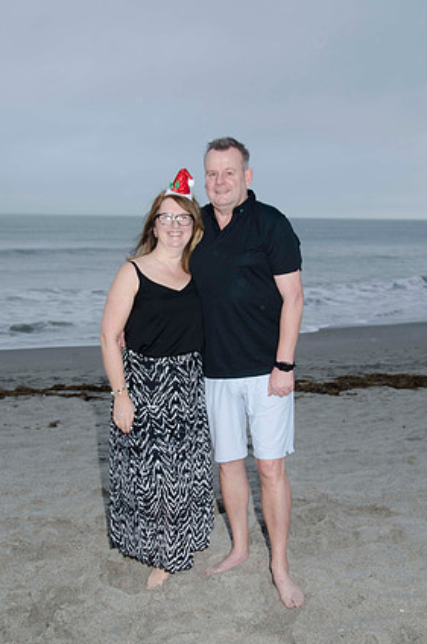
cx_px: 216
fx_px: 768
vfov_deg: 45.5
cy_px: 327
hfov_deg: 31.1
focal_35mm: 43
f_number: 5.6
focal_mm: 27
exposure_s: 1/60
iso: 100
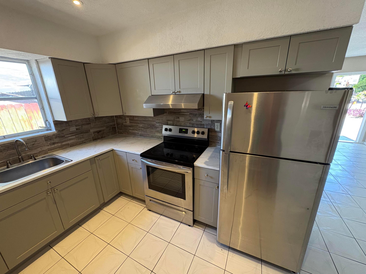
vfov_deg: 85.7
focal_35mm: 14
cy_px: 137
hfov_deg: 102.1
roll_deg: +2.5
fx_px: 148
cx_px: 183
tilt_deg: -15.8
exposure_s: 1/60
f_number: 2.2
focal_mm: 2.22
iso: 320
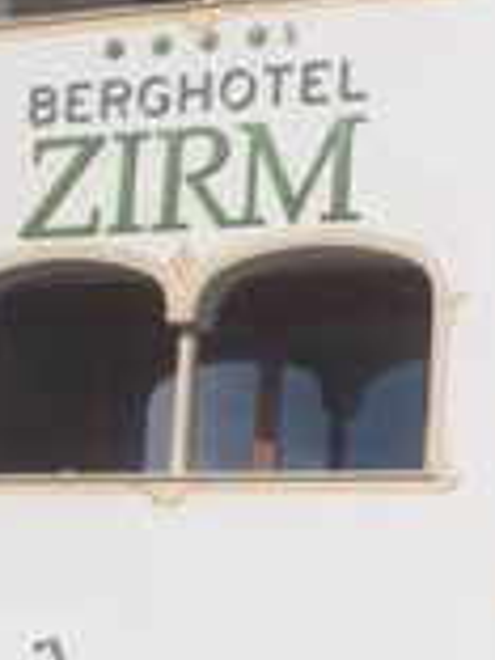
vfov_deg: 16.5
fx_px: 2269
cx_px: 220
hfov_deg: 12.4
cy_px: 461
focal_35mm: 119
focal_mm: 4.15
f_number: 2.2
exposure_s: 1/9901
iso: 32
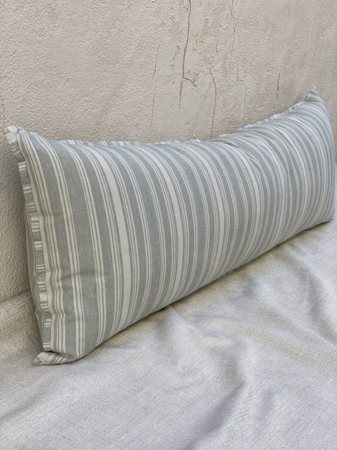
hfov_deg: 28.0
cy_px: 225
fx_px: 675
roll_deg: -7.0
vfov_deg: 36.8
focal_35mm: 52
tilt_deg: -18.5
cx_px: 168
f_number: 2
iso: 20
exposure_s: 1/318
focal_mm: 6
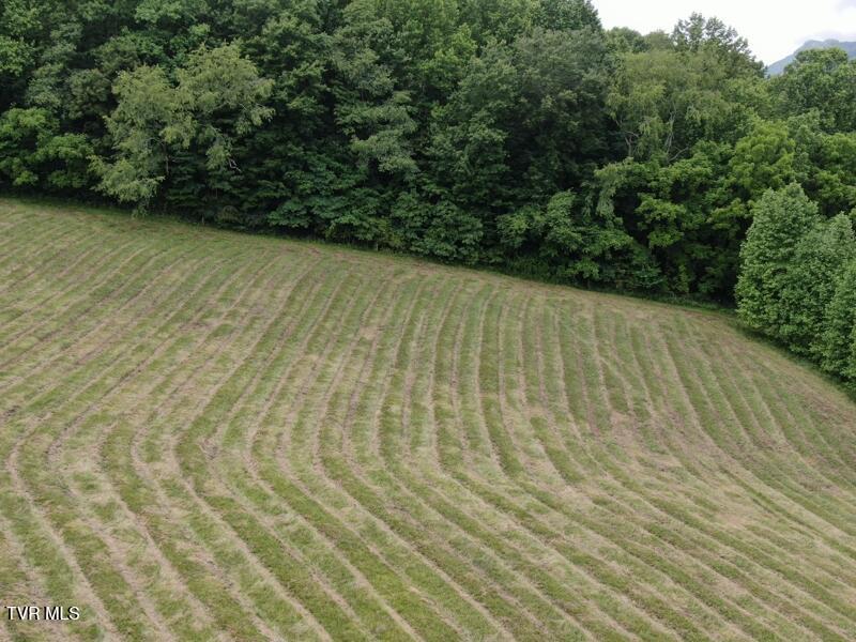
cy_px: 321
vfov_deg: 33.6
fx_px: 1063
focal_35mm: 43
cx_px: 428
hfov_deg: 43.9
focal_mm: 7.55
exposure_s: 1/320
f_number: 3.6
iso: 100
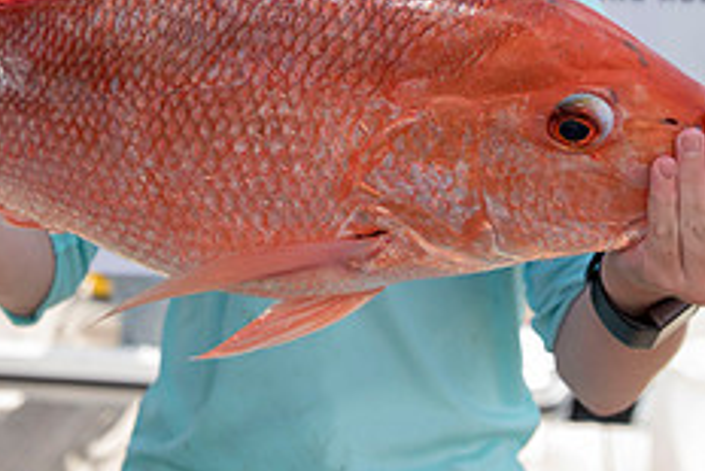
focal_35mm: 80
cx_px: 273
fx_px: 1568
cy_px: -32
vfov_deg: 16.6
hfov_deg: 25.3
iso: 500
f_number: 4
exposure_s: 1/1250
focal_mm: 32
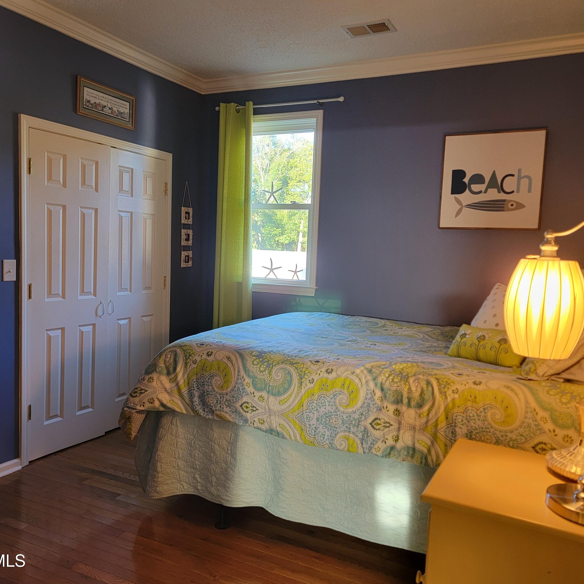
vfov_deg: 55.6
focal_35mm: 29
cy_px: 289
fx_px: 554
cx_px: 297
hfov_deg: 55.6
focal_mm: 6.7
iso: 160
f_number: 1.8
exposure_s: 1/60
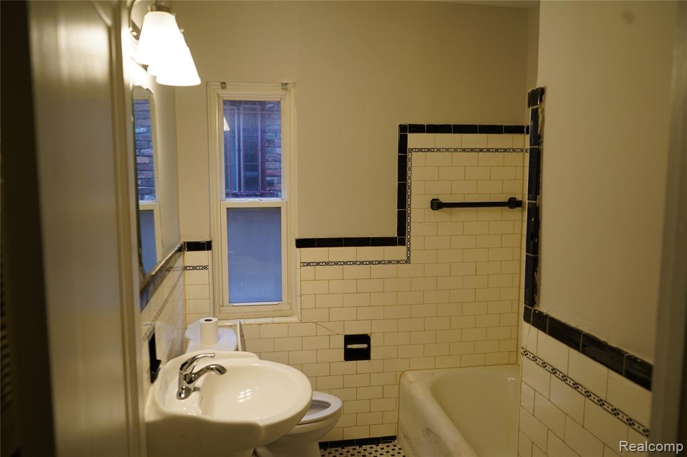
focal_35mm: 28
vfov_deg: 46.4
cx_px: 344
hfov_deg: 65.5
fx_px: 534
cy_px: 228
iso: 640
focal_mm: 28
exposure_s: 1/160
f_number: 4
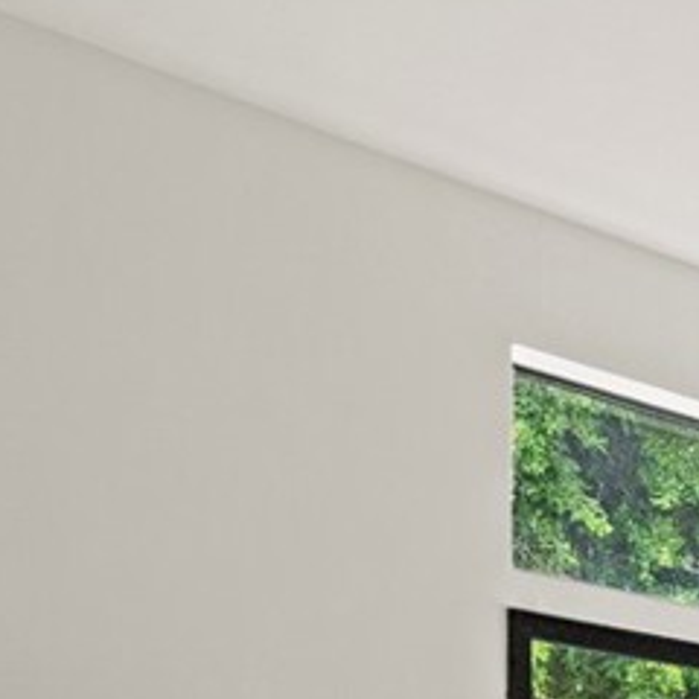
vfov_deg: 24.8
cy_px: 957
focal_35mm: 58
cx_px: 1404
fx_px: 1325
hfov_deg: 18.6
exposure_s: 1/50
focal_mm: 16
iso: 2000
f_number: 8
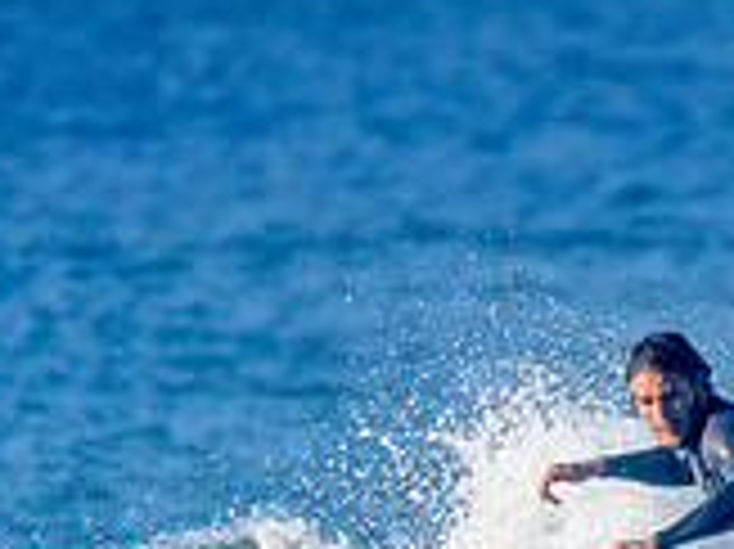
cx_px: 743
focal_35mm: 1712
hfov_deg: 1.2
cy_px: 668
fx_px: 36275
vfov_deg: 0.9
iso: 360
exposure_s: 1/2000
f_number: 5.6
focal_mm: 500
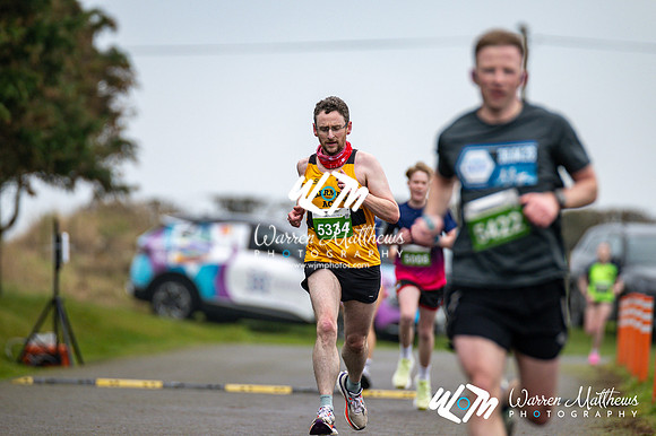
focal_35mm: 450
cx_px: 328
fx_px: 8195
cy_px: 218
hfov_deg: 4.6
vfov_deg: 3.1
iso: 320
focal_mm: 300
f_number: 2.8
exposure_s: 1/1600
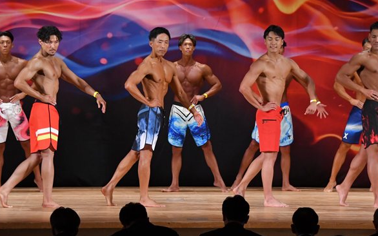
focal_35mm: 198
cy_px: 95
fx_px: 2039
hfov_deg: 10.6
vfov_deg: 6.6
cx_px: 200
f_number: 5.6
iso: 3200
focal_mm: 98
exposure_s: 1/400
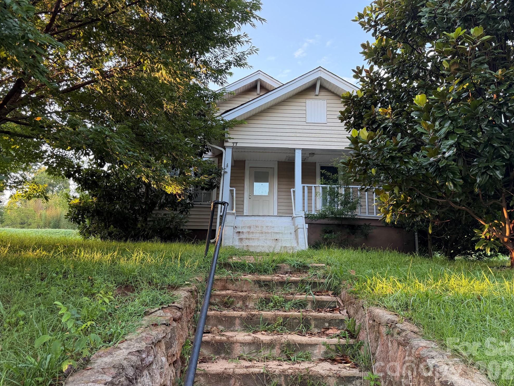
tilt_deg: +15.0
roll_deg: -1.2
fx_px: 371
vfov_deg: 54.9
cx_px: 262
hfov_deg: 69.4
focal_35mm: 25
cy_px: 188
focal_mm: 6.76
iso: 200
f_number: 1.78
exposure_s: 1/140
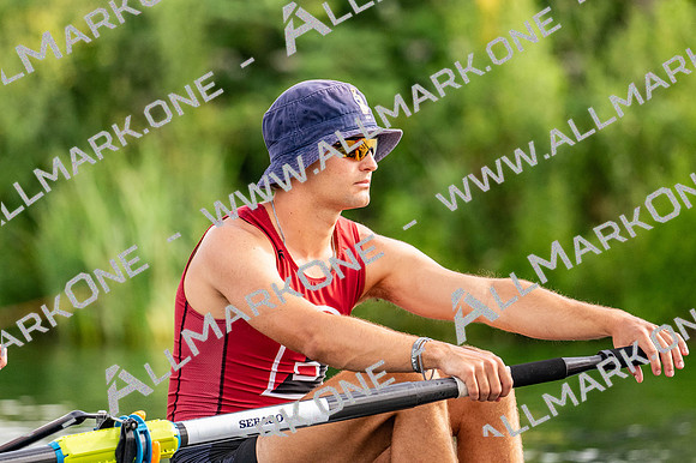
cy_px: 232
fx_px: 11593
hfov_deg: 3.4
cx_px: 348
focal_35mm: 600
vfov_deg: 2.3
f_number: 4.5
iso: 900
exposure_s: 1/2500
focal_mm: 400
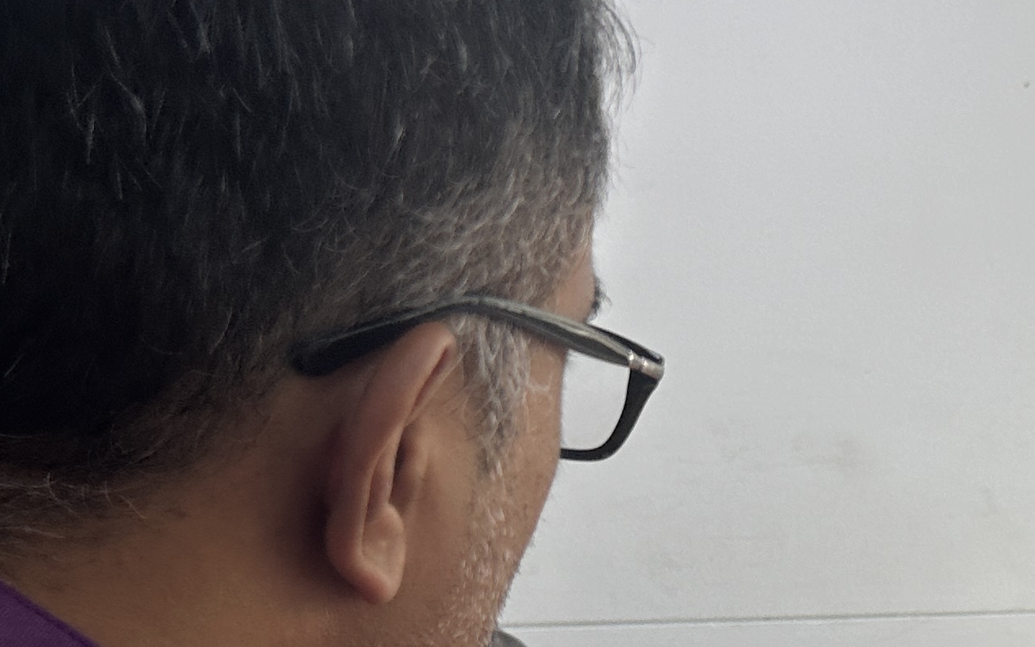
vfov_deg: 16.0
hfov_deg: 24.6
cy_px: 522
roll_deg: -1.0
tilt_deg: -3.7
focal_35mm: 81
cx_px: 988
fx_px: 2285
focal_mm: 6.86
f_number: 1.78
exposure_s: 1/100
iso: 125
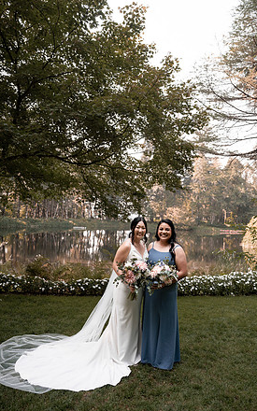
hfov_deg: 49.2
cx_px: 137
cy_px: 209
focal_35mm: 25
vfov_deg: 72.5
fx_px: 280
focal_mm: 24
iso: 250
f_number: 2.8
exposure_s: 1/640
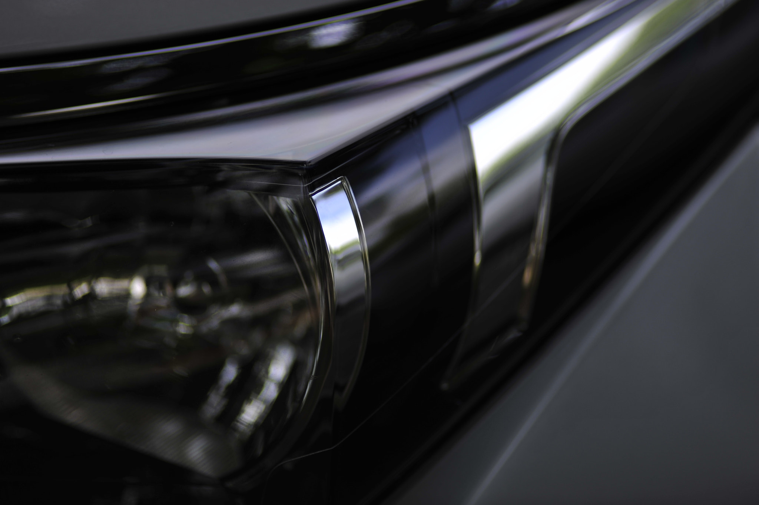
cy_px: 252
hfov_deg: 11.4
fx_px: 3793
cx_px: 380
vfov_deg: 7.6
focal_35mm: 180
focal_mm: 180
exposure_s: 1/1000
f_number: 2.8
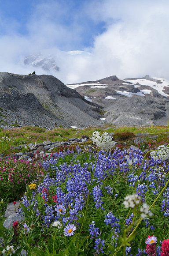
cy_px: 128
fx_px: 276
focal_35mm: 39
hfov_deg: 34.1
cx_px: 84
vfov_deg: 49.6
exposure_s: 1/250
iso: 100
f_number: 8
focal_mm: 26
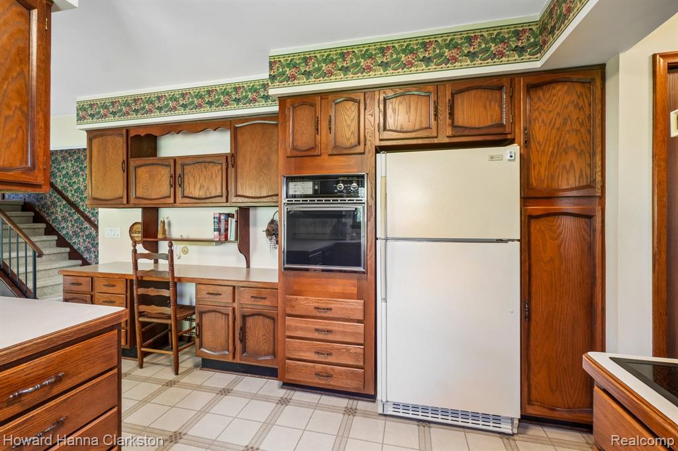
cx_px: 339
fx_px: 282
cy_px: 226
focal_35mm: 15
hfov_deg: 100.4
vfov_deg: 77.3
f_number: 8
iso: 400
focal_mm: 10
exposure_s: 1/6
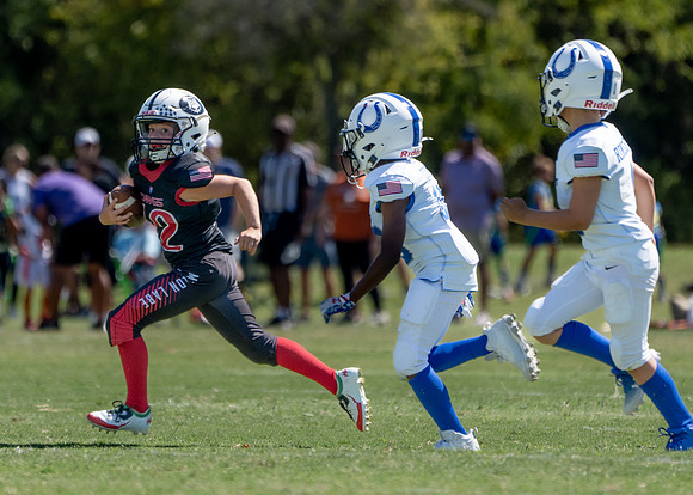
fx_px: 14920
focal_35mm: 758
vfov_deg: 1.9
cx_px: 293
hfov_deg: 2.7
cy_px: 189
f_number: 5.6
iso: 250
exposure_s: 1/1250
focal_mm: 400
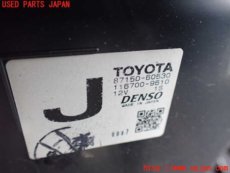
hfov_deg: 60.0
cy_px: 86
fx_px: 199
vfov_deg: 46.8
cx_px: 115
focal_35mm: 30
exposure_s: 1/125
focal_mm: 5.4
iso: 640
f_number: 2.3
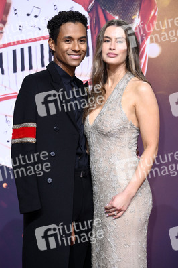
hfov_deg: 10.9
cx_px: 89
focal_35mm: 125
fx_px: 929
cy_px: 134
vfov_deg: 16.4
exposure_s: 1/250
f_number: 5.6
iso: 500
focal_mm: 125
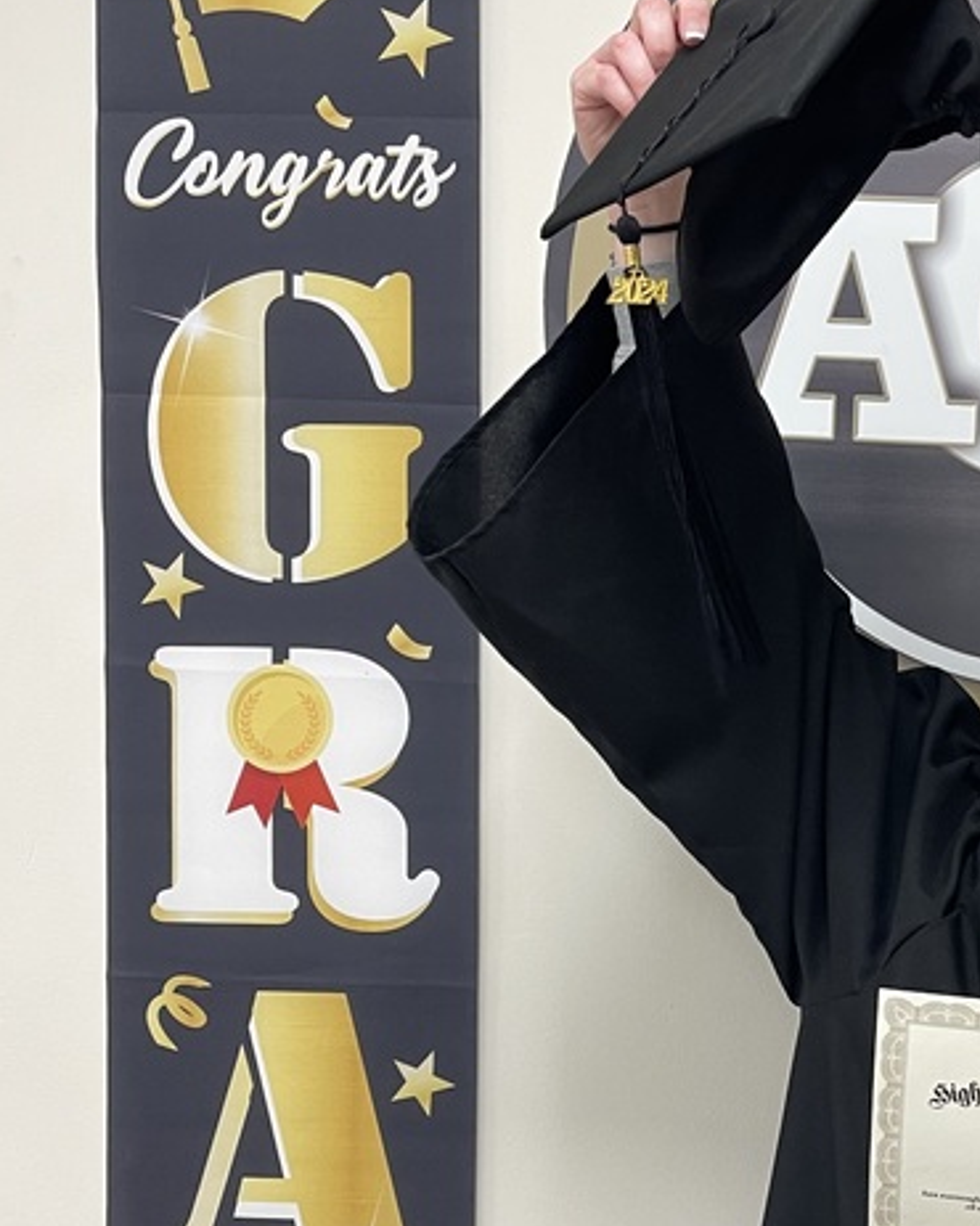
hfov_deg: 26.5
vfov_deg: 34.3
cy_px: 853
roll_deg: -1.6
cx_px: 991
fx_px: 1959
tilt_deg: -2.8
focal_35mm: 54
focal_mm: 5.1
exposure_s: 1/60
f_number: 1.6
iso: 100
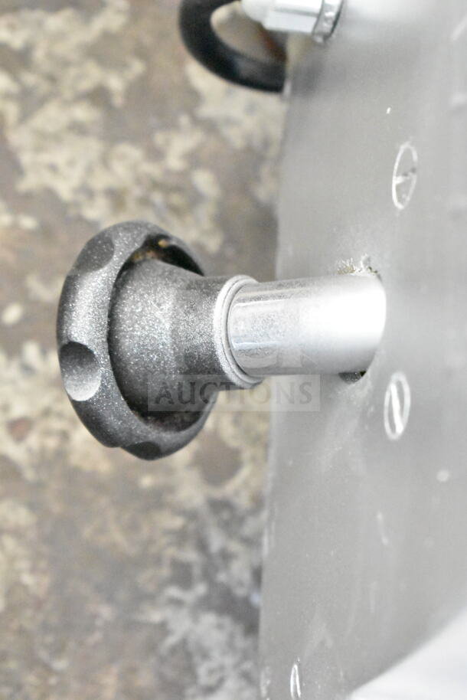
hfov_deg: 16.6
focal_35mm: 82
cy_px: 350
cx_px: 234
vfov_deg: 24.6
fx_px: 1604
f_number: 5.6
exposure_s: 1/50
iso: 25600
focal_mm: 55
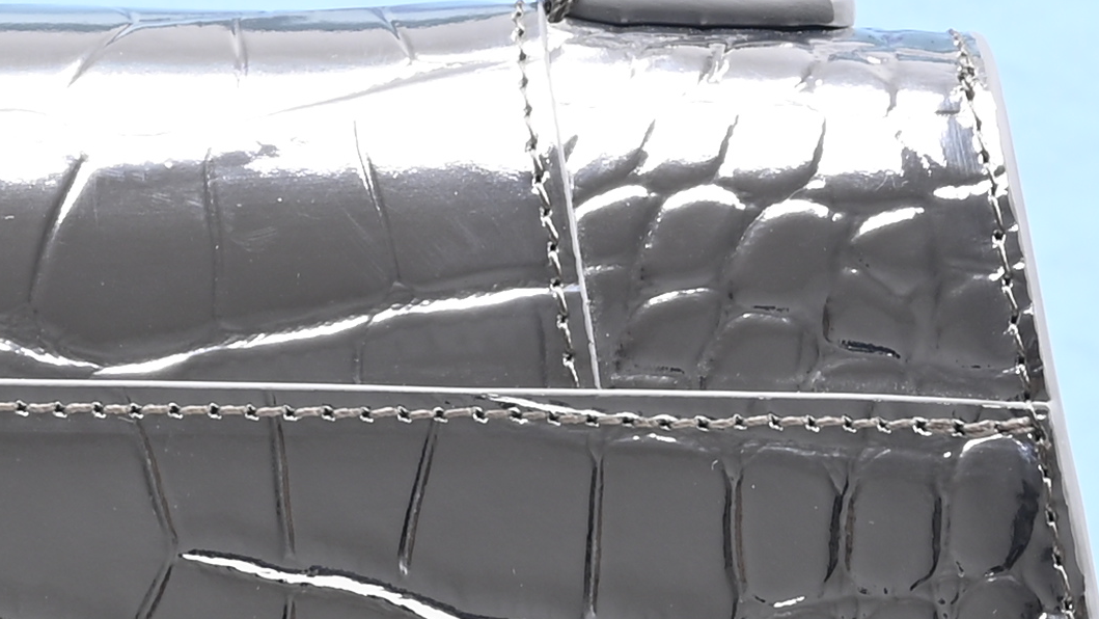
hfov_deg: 8.6
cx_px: 576
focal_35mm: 250
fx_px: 7286
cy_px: -144
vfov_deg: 4.8
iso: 100
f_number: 16
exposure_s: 1/2
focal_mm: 42
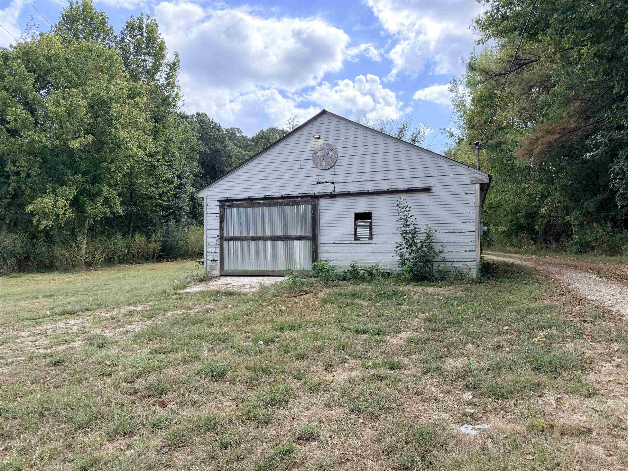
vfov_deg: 56.8
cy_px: 236
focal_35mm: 24
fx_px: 435
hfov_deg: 71.6
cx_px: 314
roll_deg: +0.4
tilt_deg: +2.8
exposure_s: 1/1493
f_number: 1.78
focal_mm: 6.76
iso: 100
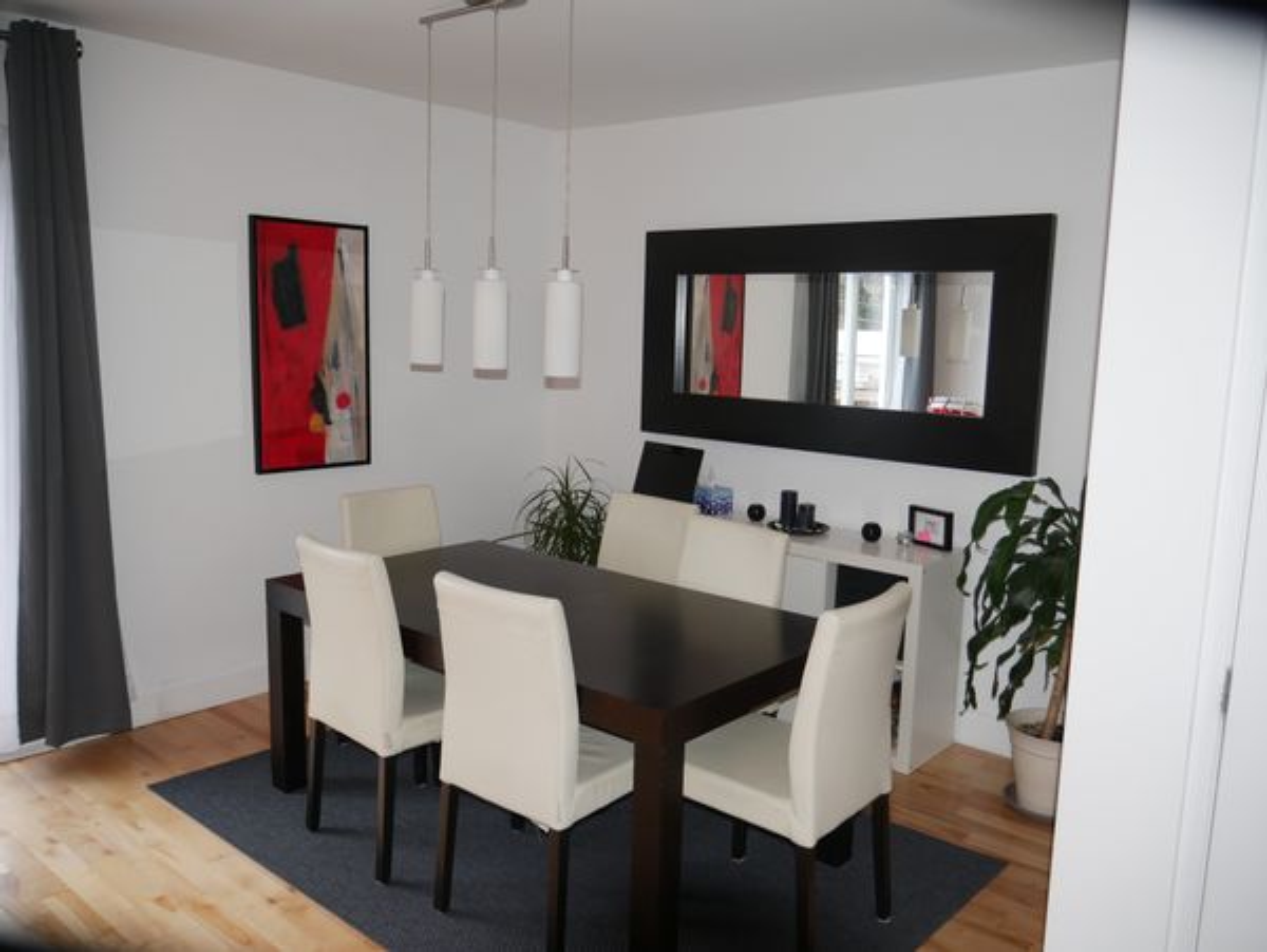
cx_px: 634
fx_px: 1026
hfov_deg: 63.4
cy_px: 476
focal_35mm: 28
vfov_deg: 49.8
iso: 400
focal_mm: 14
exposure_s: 1/60
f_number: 3.5
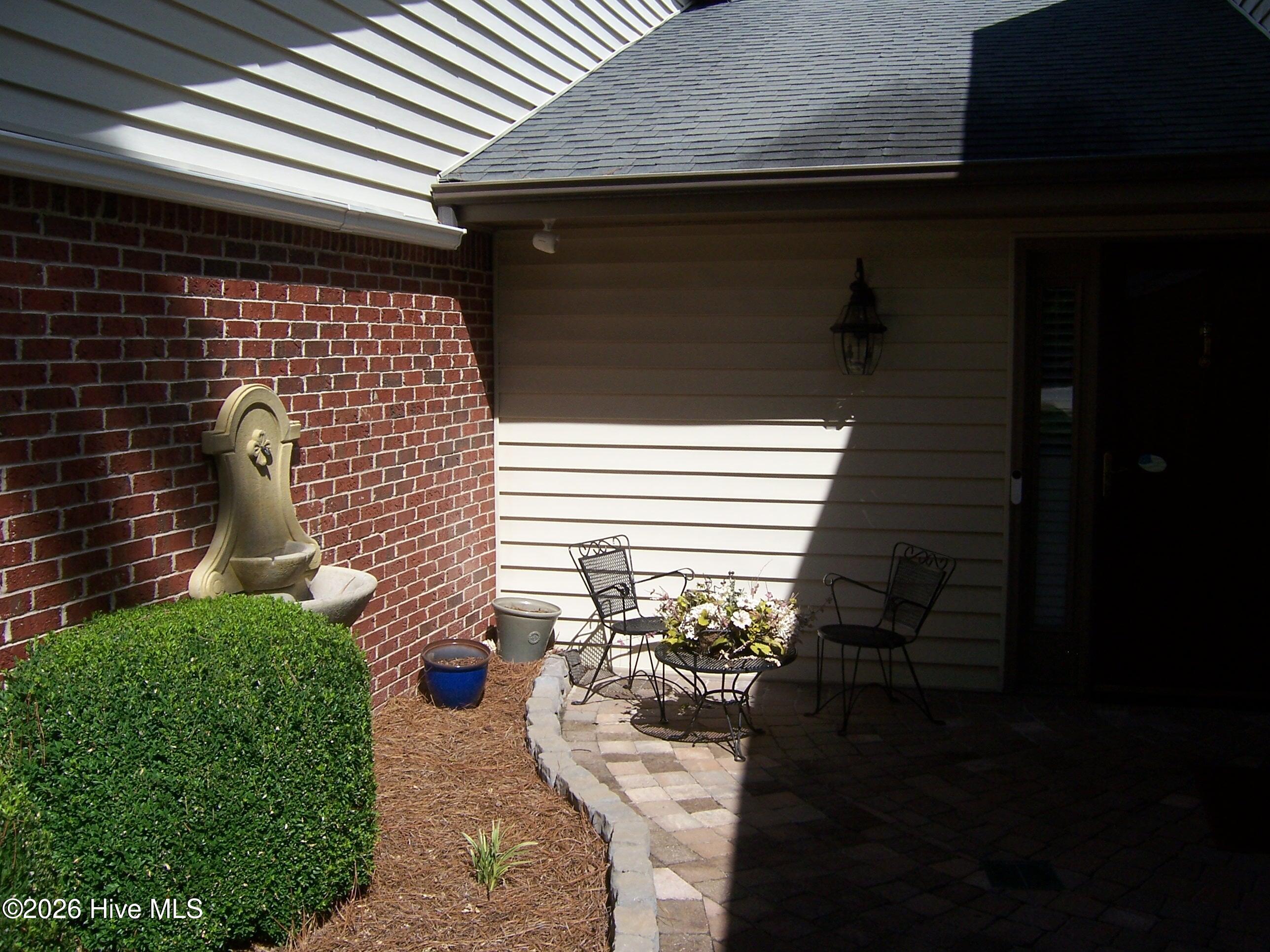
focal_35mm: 33
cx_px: 635
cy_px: 476
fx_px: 1211
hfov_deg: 55.4
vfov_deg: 42.9
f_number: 4
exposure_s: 1/1000
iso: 80
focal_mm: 5.5
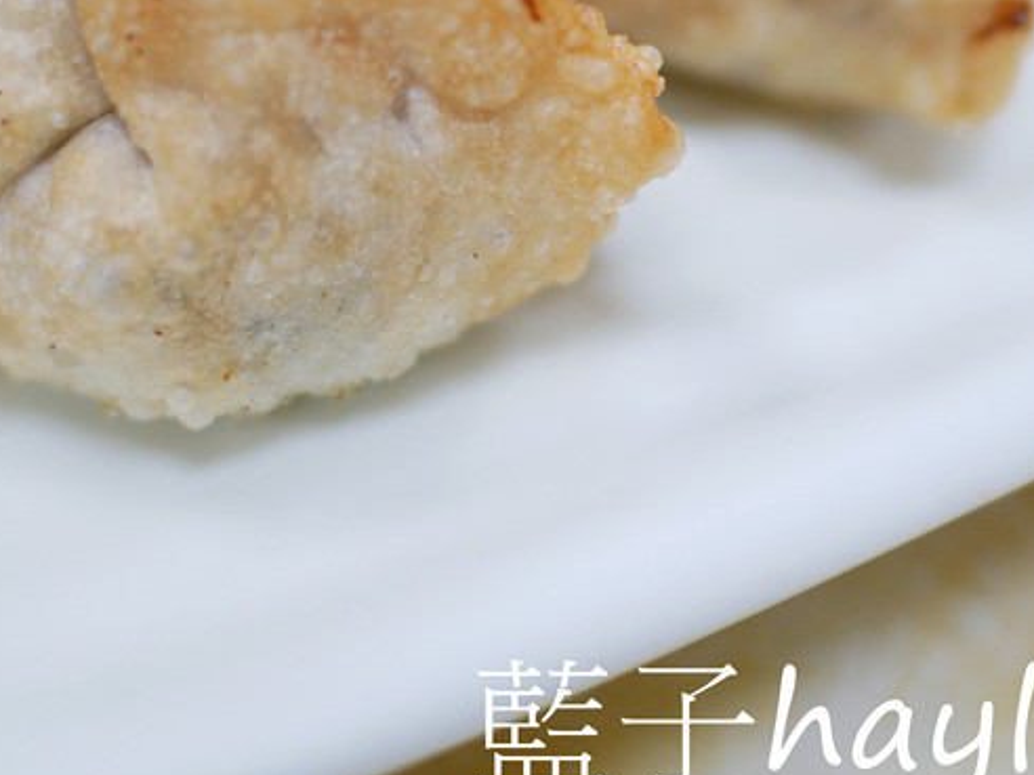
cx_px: 464
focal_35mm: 61
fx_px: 1822
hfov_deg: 31.7
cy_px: 44
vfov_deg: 23.3
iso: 250
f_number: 1.7
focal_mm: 15
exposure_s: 1/60
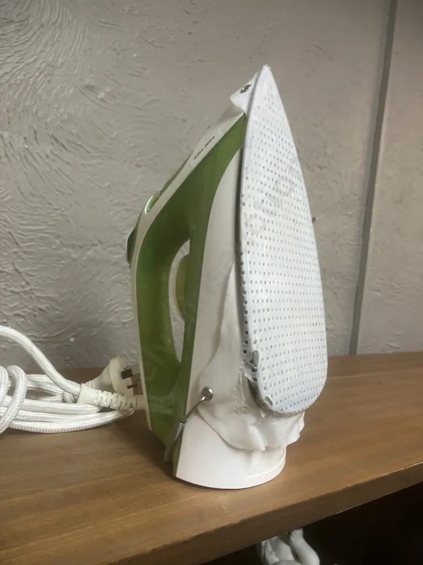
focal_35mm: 28
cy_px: 282
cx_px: 212
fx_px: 456
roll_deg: -6.0
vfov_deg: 63.4
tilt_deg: +0.4
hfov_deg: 49.7
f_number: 1.8
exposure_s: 1/50
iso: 100
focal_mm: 3.99
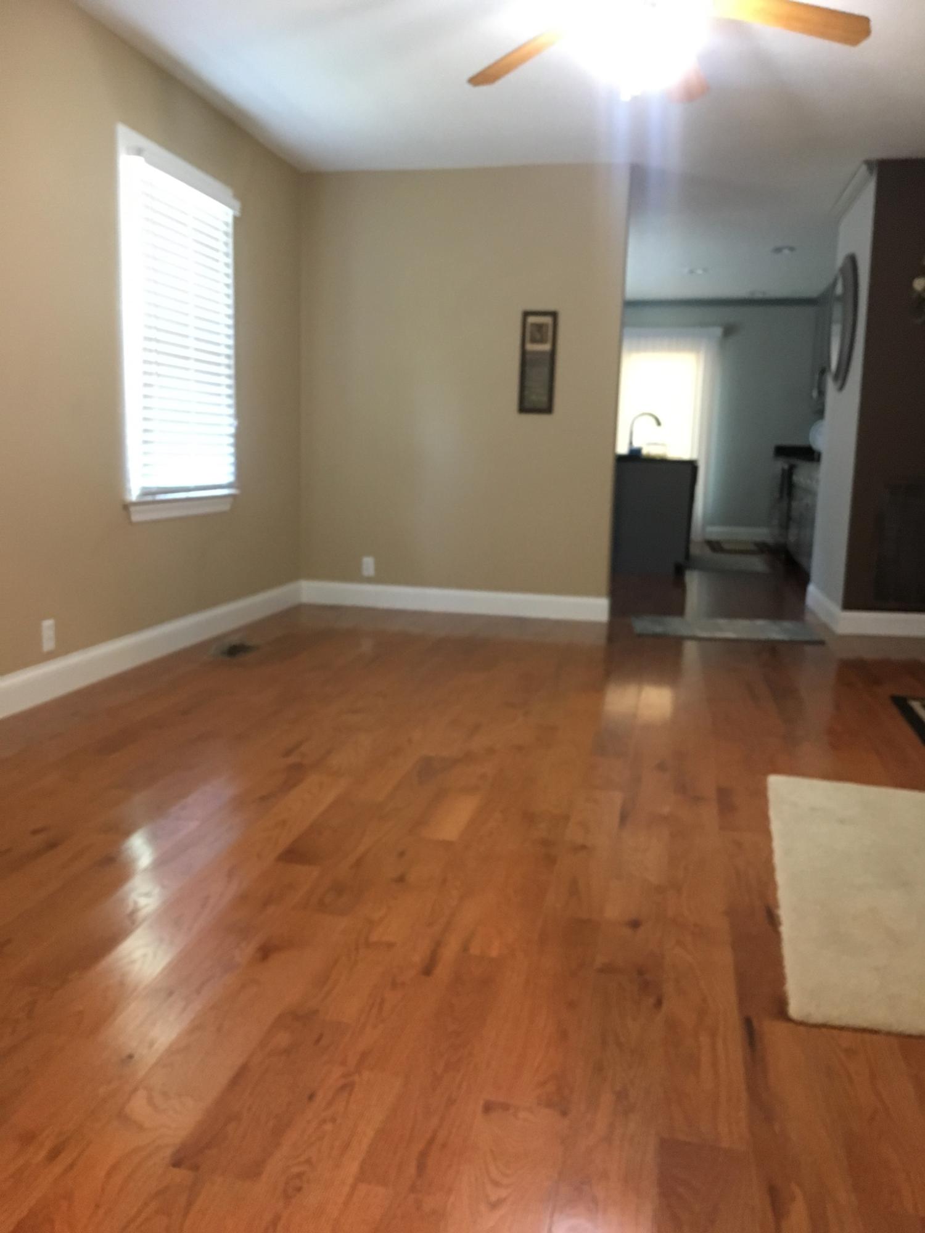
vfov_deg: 61.7
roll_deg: +0.4
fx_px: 1033
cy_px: 616
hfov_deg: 48.2
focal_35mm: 29
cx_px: 462
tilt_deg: -10.3
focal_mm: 4.15
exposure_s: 1/15
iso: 200
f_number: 2.2
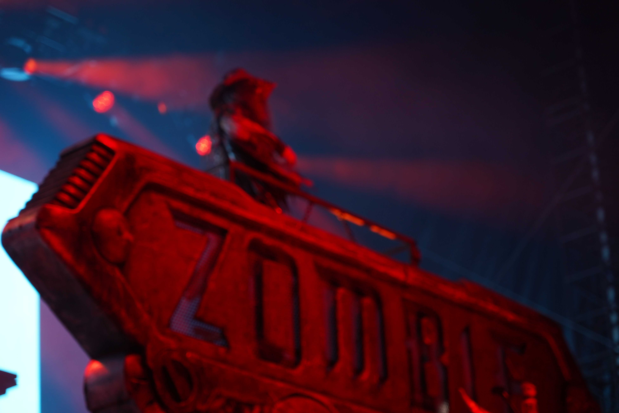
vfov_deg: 13.0
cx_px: 310
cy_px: 206
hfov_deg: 19.5
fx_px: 1805
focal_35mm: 105
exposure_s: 1/125
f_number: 4
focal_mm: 105
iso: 640
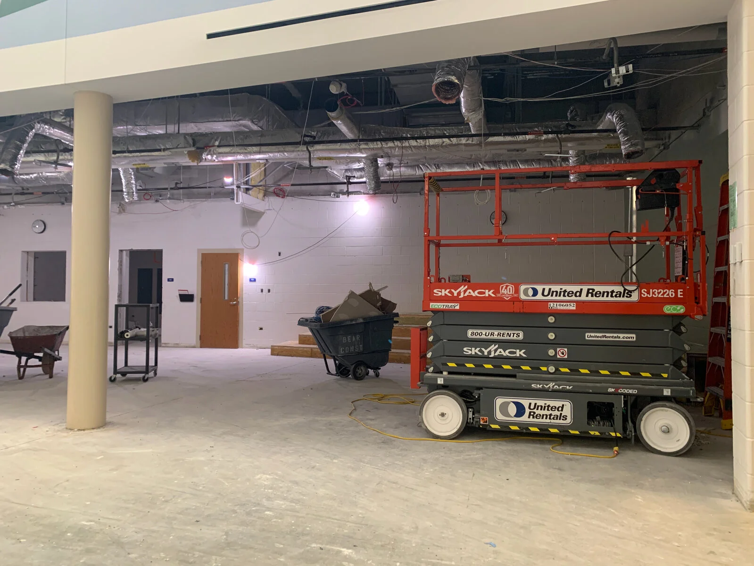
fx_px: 566
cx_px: 377
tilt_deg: +1.0
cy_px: 283
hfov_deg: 67.3
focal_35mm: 26
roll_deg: +0.7
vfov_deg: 53.1
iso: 250
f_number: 1.8
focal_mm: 4.25
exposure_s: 1/60
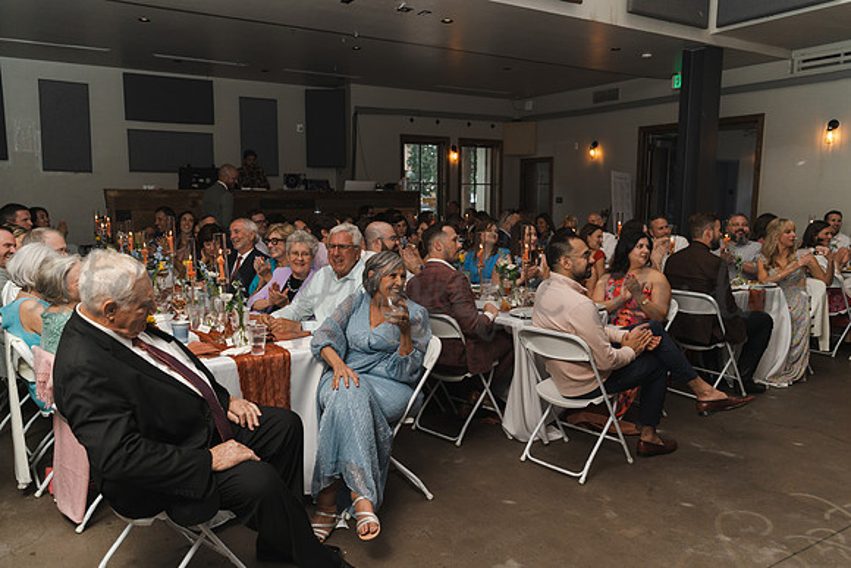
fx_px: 662
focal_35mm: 28
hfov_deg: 65.5
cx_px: 426
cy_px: 284
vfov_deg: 46.4
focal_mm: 28
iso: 500
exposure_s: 1/200
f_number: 2.8
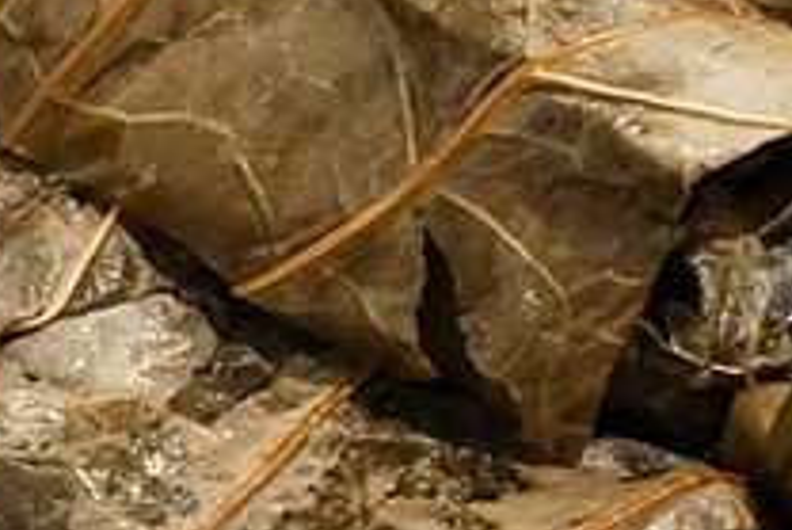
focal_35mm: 160
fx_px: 3522
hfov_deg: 12.8
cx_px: 202
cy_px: 406
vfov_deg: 8.6
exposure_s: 1/60
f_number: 3.9
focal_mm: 16
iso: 2500
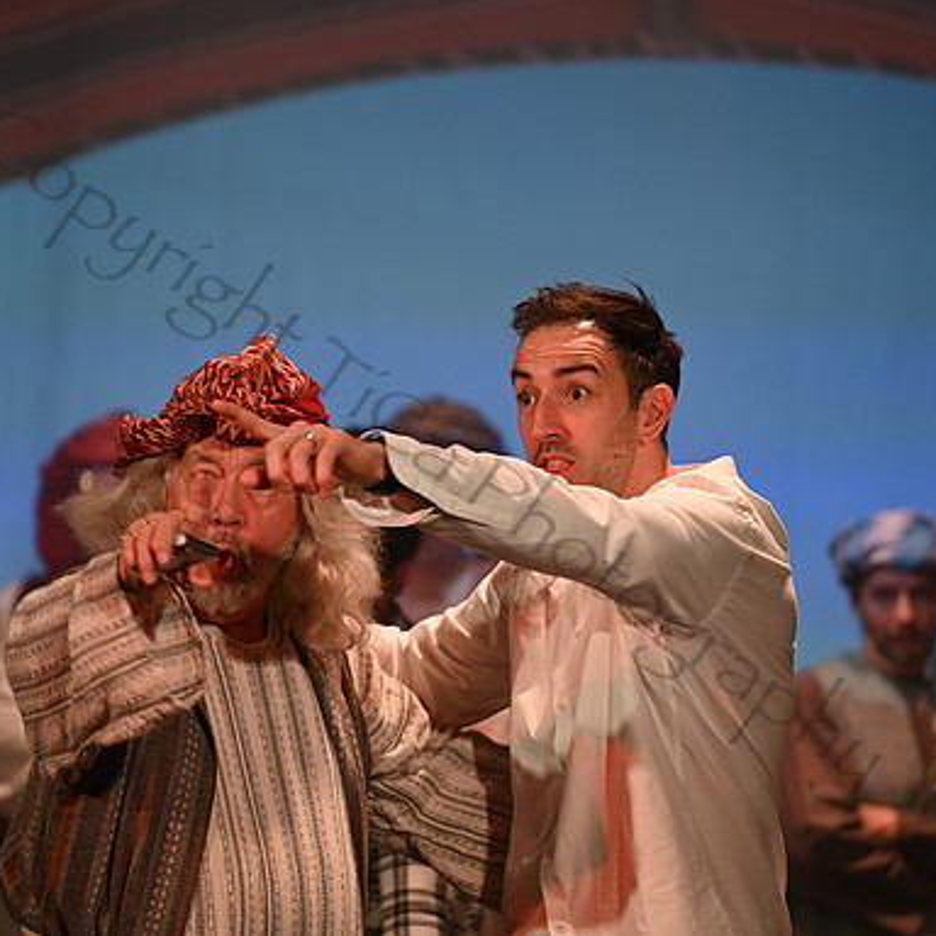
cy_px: 467
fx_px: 7862
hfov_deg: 6.8
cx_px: 463
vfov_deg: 6.8
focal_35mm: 257
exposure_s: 1/160
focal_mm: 200
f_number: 2.8
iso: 640
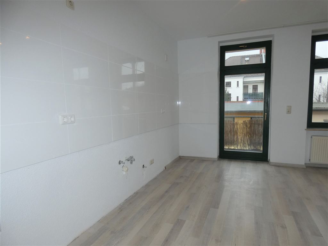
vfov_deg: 66.0
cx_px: 164
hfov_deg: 81.7
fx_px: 190
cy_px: 123
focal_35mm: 20
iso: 125
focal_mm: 3.6
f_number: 2.8
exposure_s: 1/60
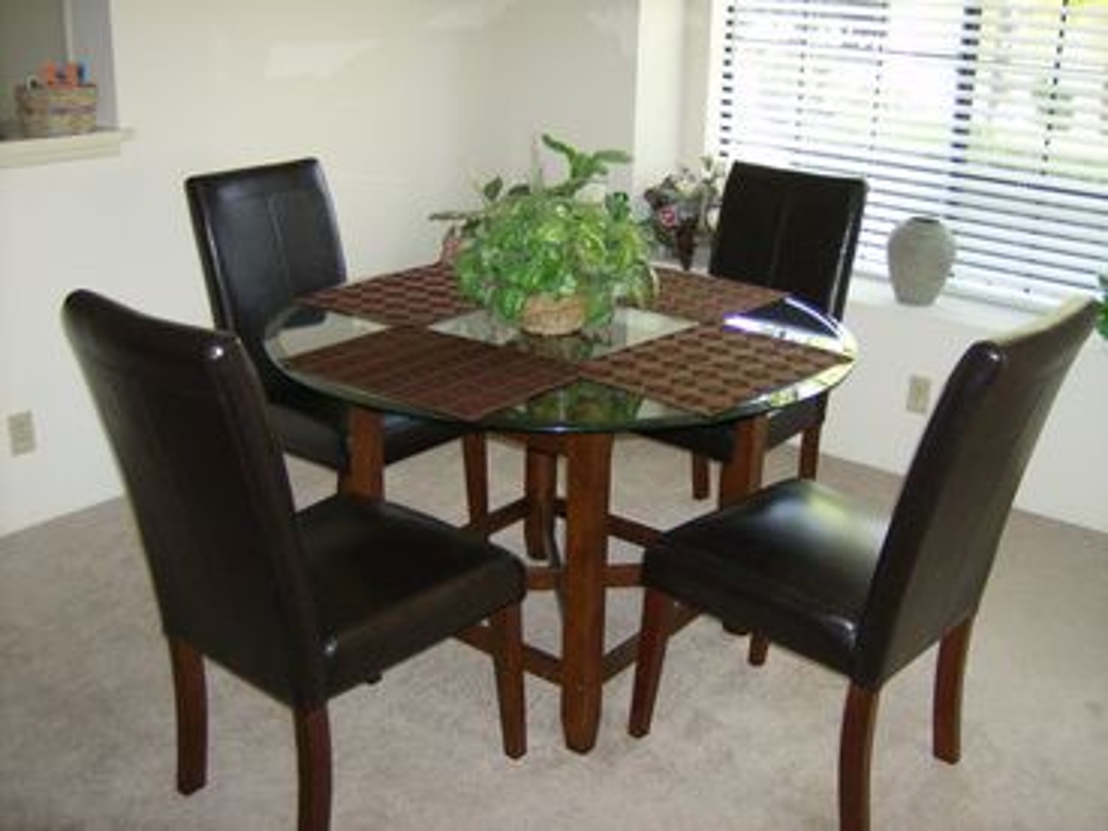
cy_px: 416
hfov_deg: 51.4
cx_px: 554
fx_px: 1152
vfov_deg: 39.7
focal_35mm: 36
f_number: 2.8
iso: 200
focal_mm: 6
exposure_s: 1/60
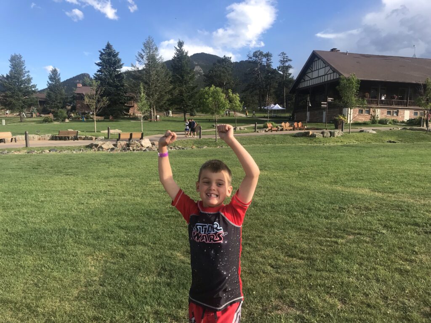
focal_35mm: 28
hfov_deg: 63.4
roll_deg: +2.3
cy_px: 162
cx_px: 216
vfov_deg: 49.7
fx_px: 349
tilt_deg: +1.3
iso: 20
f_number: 1.8
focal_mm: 3.99
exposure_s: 1/785
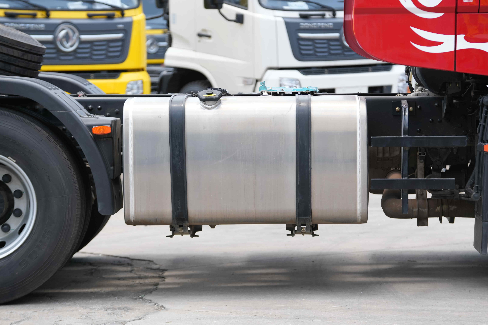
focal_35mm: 150
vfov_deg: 9.1
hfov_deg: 13.7
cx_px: 244
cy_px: 162
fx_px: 2033
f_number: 3.2
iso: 200
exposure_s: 1/1000
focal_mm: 100
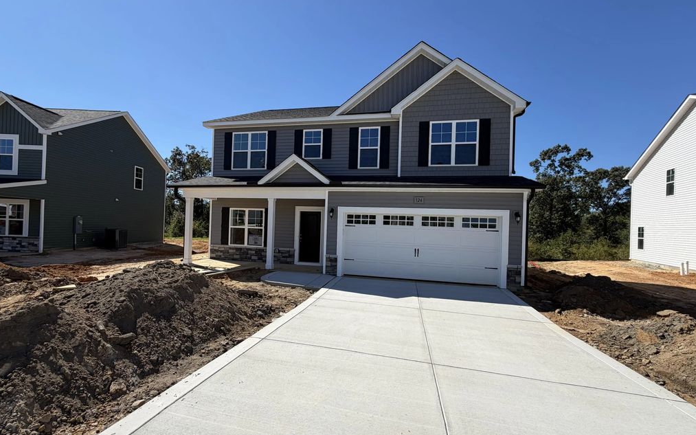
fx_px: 285
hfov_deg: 101.5
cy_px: 225
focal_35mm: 15
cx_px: 346
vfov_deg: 74.8
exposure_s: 1/1087
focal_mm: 2.22
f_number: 2.2
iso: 20
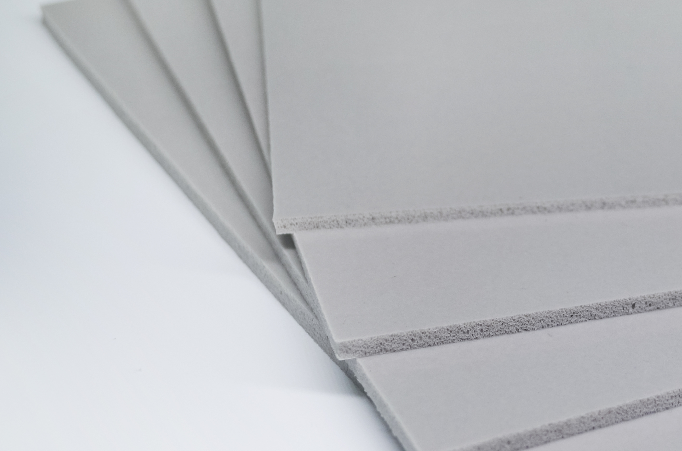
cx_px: 629
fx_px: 1607
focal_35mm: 85
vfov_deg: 16.0
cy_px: 316
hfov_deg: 23.3
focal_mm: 30
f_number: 4.5
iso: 200
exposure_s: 1/200
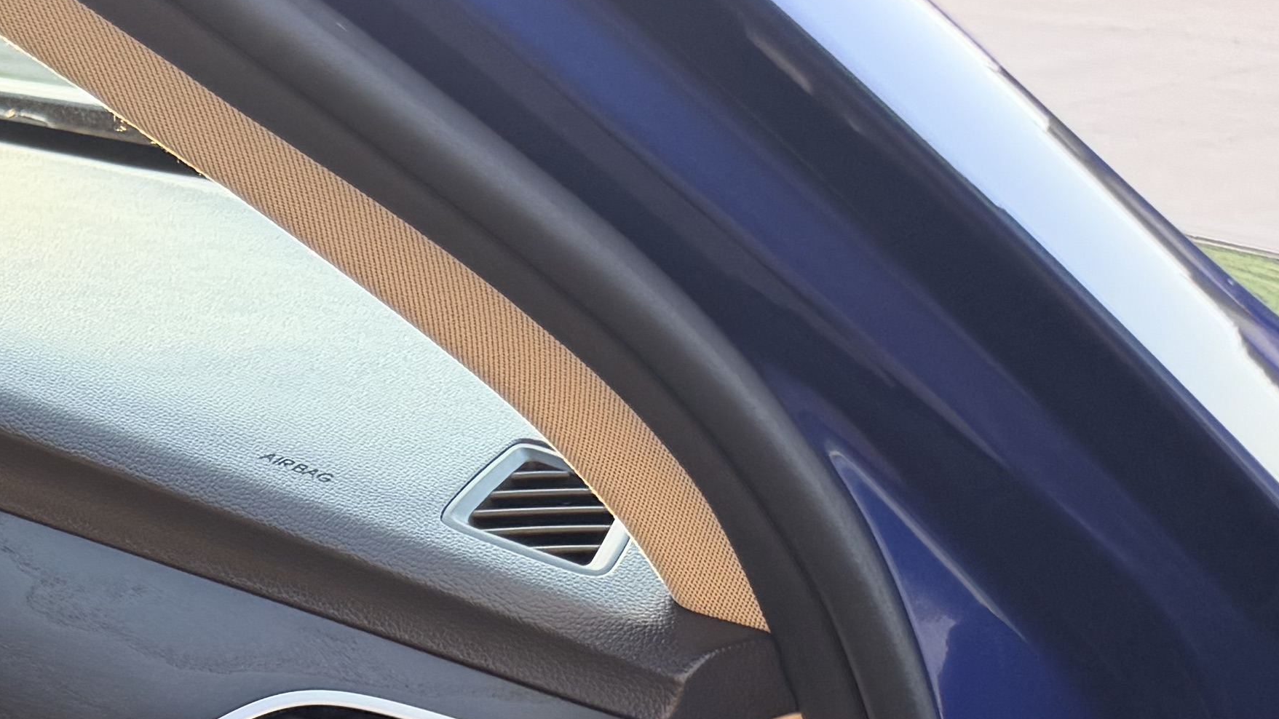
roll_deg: +1.4
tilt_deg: -29.2
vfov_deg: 12.7
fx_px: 2882
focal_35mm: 85
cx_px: -743
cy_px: 1363
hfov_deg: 20.6
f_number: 1.78
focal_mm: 6.76
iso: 64
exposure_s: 1/121
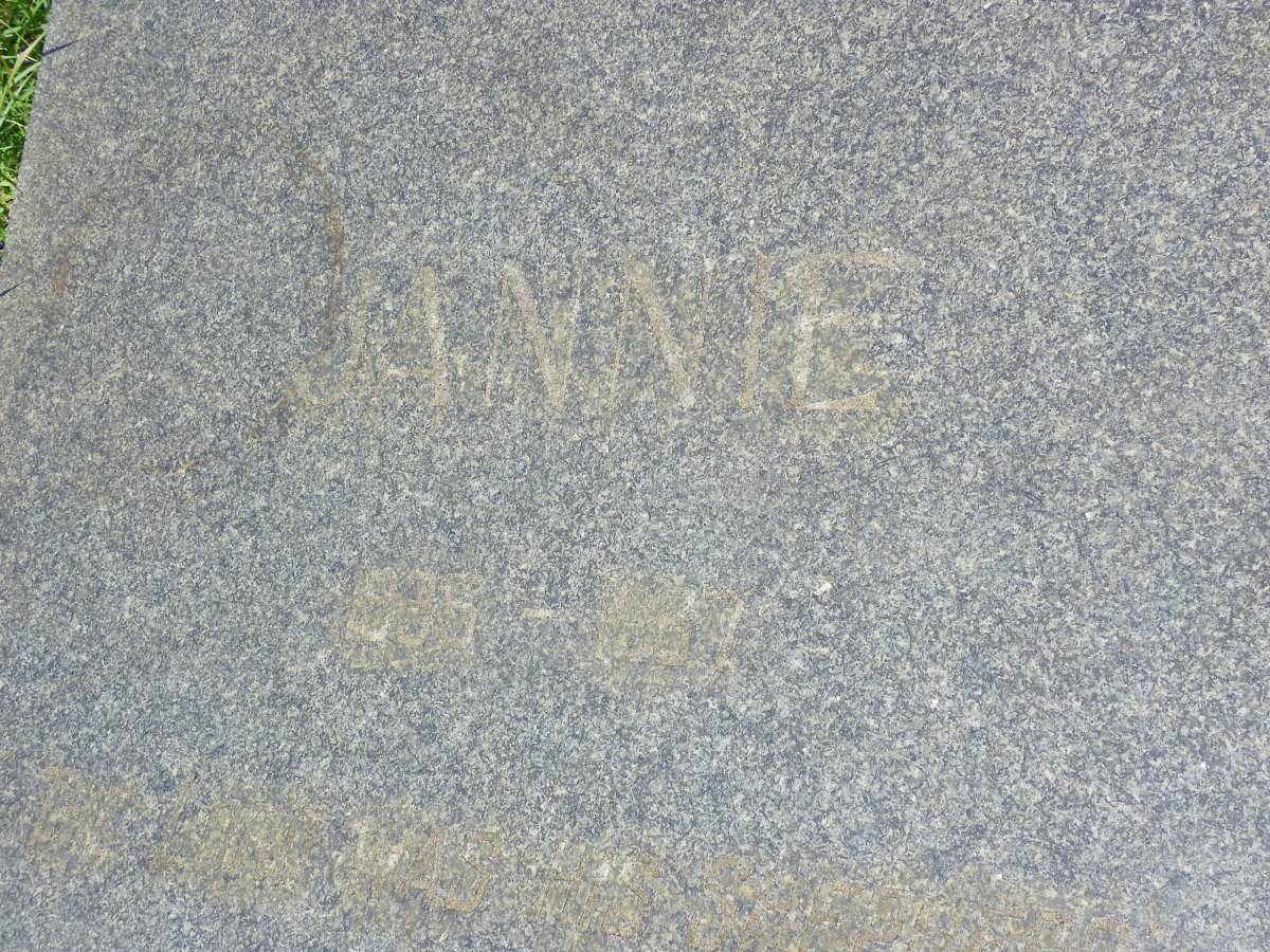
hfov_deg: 36.8
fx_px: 1908
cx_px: 635
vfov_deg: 28.0
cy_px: 476
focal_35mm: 52
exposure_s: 1/250
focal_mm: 9.2
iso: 64
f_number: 5
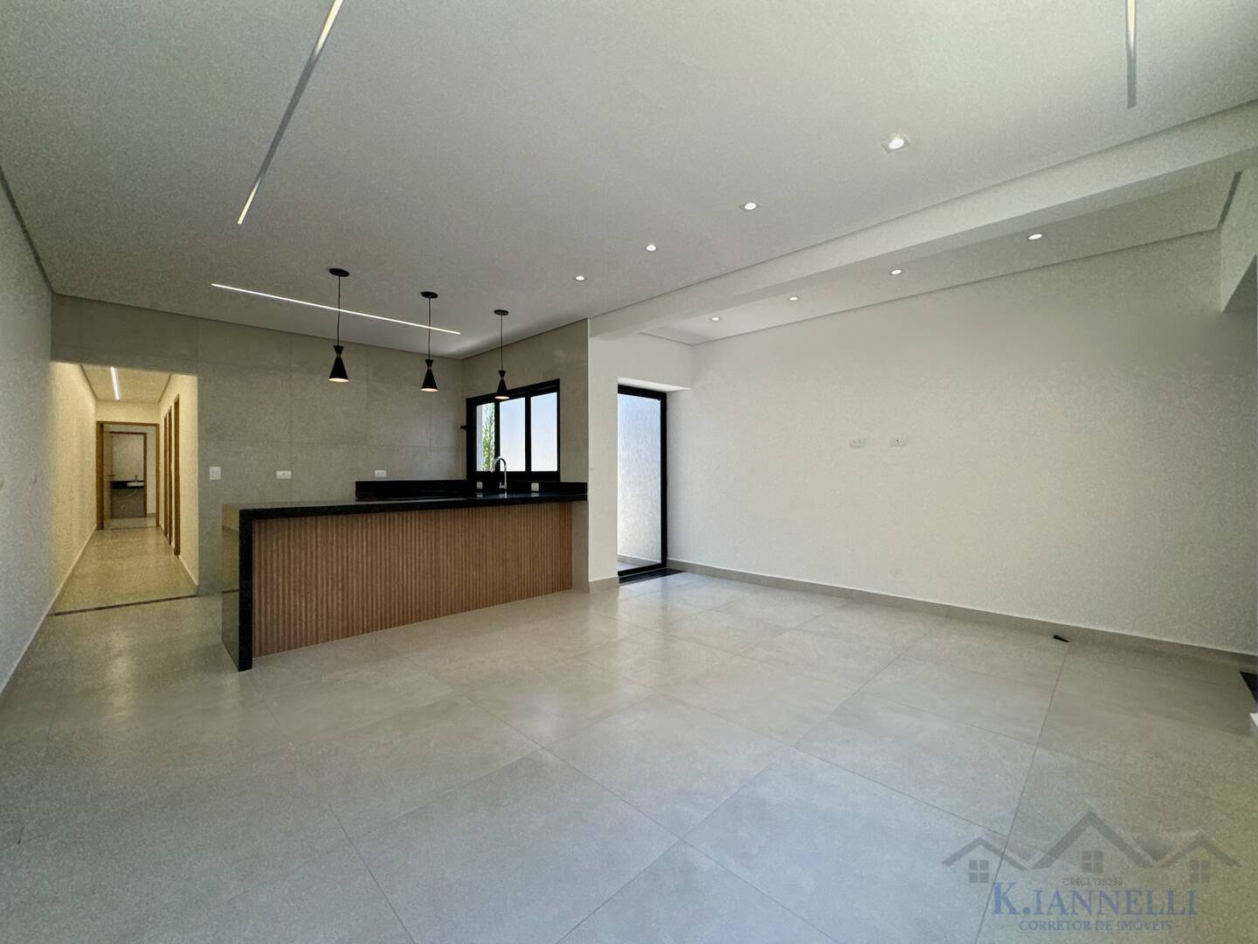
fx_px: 509
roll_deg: -0.4
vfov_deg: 85.7
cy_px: 472
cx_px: 629
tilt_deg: +0.2
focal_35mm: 14
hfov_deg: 102.1
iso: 40
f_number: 2.2
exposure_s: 1/143
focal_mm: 2.22
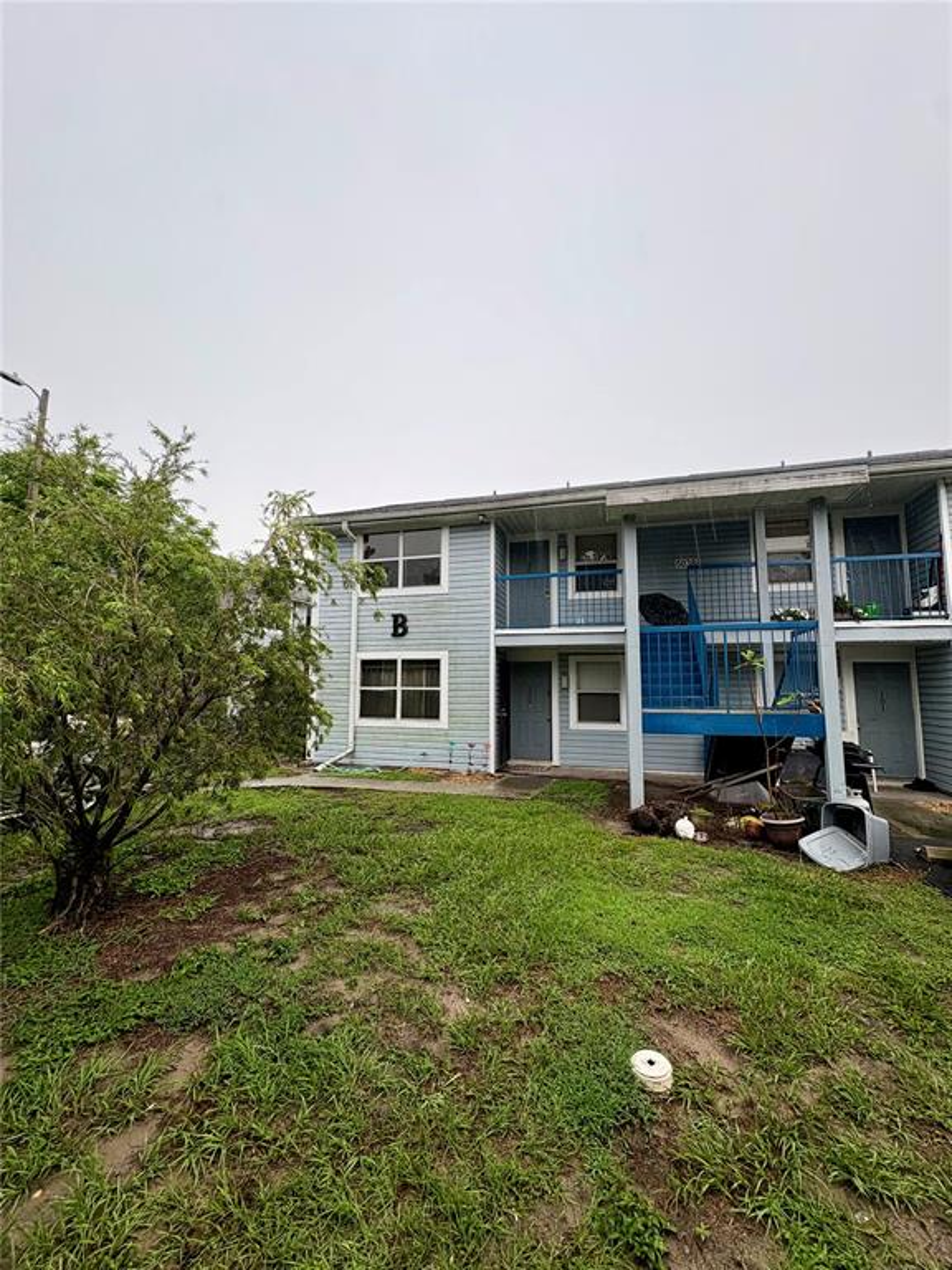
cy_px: 635
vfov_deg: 102.1
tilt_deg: +6.0
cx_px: 476
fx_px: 513
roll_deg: -1.0
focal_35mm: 14
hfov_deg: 85.7
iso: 40
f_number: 2.2
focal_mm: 2.22
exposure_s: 1/99
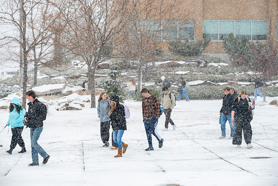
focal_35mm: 125
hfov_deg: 16.4
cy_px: 93
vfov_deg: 11.0
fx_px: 965
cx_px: 139
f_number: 5.6
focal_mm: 125
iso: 500
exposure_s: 1/400
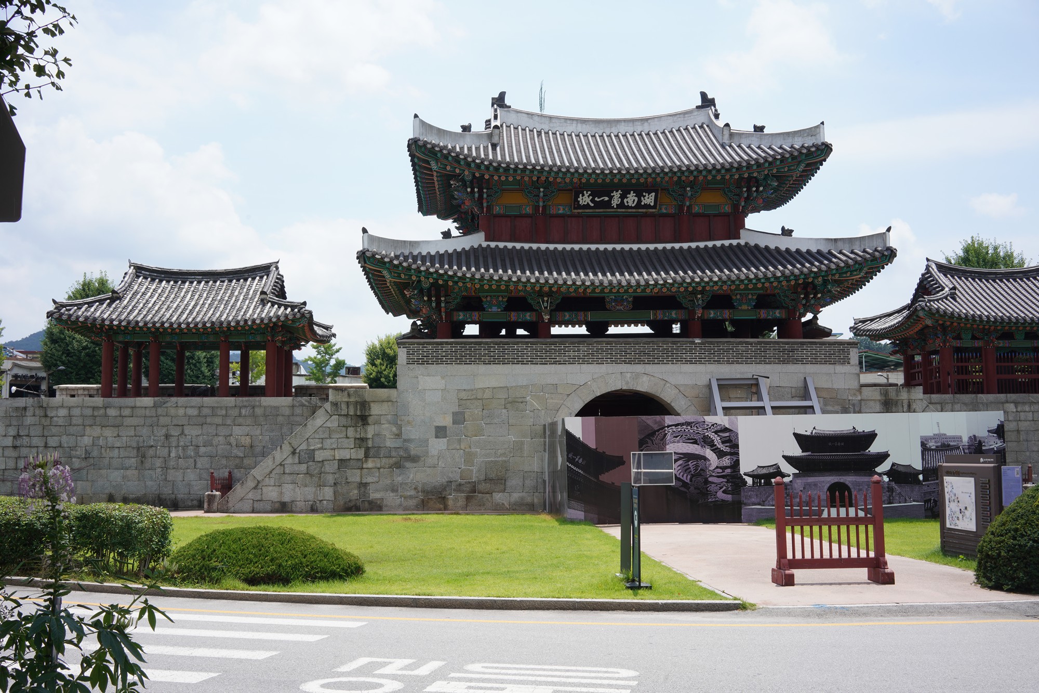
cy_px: 346
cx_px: 520
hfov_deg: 54.4
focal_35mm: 35
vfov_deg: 37.9
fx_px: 1010
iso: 200
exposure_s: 1/100
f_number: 16
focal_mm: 35
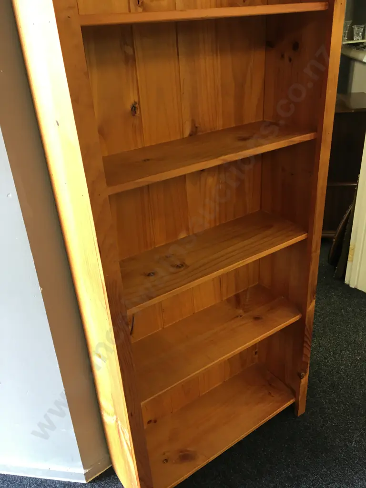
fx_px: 409
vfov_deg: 61.7
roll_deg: +1.5
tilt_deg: -26.0
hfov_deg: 48.2
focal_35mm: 29
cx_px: 183
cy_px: 244
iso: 50
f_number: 2.2
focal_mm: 4.15
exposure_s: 1/17
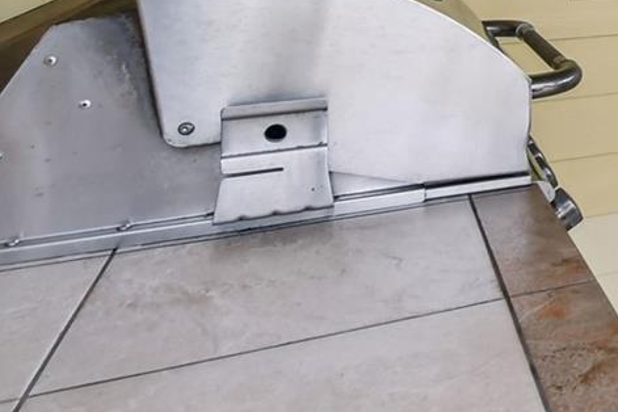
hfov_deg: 27.3
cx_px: 922
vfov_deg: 22.9
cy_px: -156
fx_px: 875
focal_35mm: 51
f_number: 7.1
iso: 100
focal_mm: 10
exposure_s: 1/160
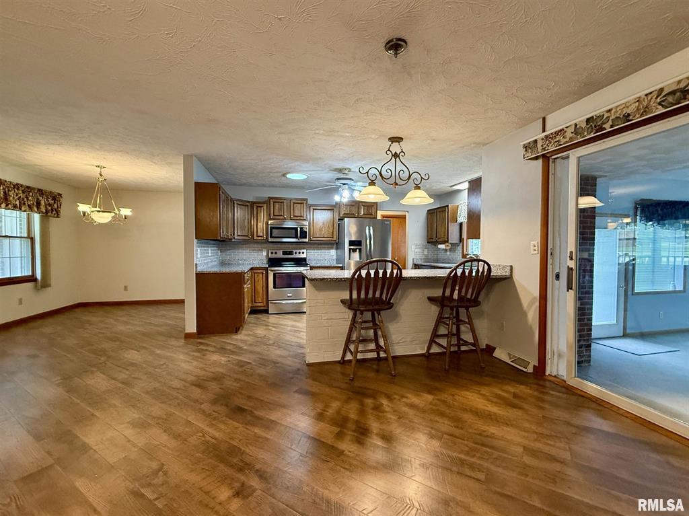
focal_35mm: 14
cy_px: 258
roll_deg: +2.5
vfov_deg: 85.6
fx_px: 279
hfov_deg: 102.1
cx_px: 344
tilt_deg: -1.3
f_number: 2.2
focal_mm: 2.22
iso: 400
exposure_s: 1/120
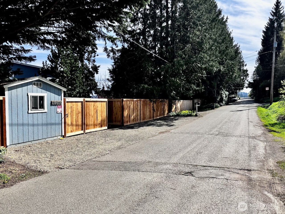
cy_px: 107
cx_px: 142
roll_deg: -0.6
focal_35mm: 24
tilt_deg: -2.0
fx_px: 198
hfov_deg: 71.6
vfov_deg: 56.8
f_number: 1.78
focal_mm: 6.76
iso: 80
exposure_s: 1/4049
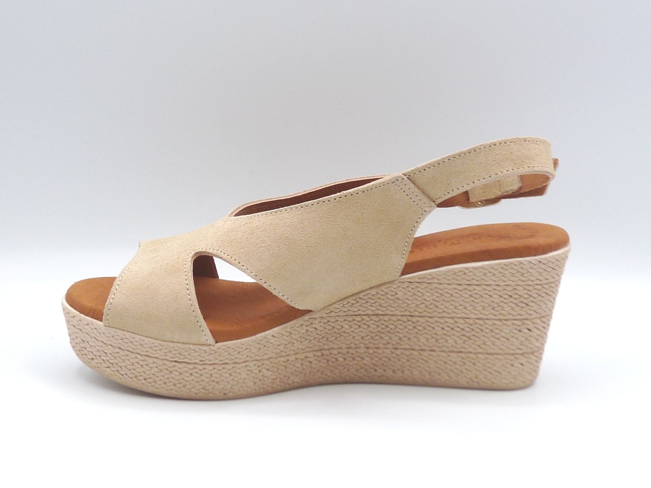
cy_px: 244
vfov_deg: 27.5
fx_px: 997
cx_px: 326
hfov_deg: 36.2
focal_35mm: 53
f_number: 4.5
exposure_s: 1/200
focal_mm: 5.4
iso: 100
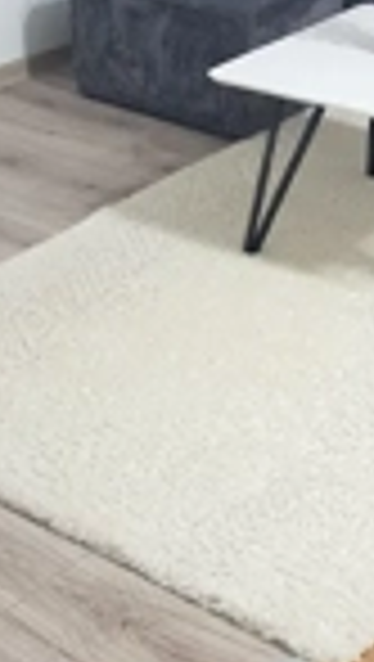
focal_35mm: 77
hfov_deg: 15.7
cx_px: 243
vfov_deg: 25.5
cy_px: -63
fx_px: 1354
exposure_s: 1/30
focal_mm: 4.2
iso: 200
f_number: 1.7
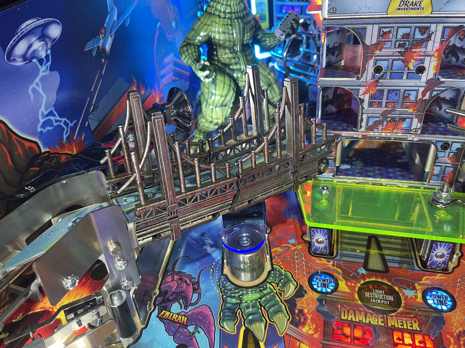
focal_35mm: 25
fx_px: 336
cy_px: 174
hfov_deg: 69.4
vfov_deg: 54.9
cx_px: 232
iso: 200
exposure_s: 1/60
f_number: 1.6
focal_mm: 5.1
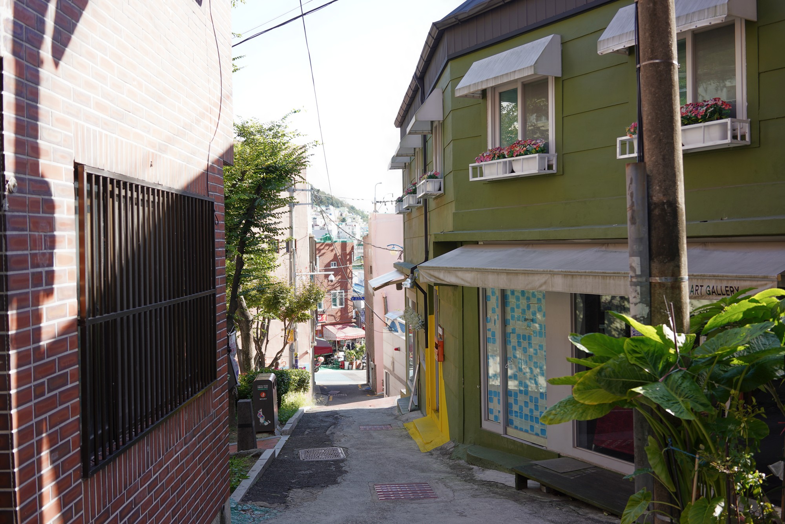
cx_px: 392
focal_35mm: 35
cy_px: 262
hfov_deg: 54.4
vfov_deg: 37.9
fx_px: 763
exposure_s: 1/125
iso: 100
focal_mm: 35
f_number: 5
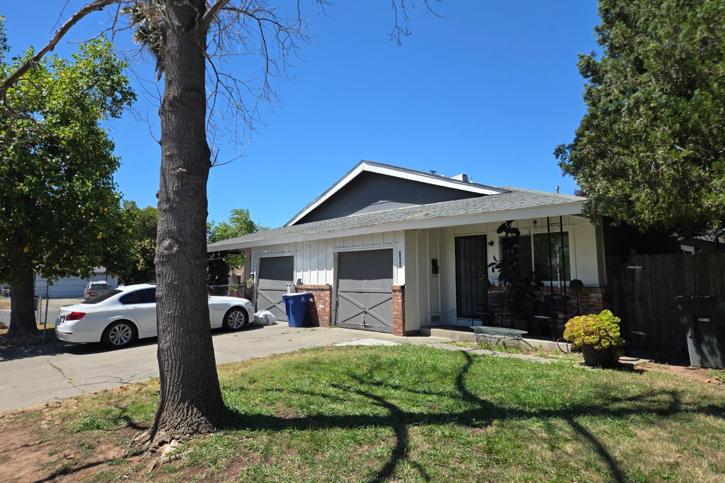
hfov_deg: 73.7
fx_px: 483
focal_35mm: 24
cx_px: 363
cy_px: 228
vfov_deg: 53.1
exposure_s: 1/2921
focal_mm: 5.4
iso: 50
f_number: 1.8
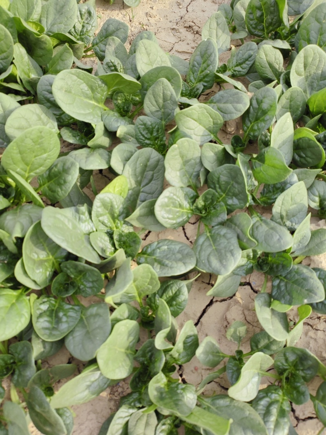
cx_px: 163
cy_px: 218
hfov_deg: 51.3
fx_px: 339
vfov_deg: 65.3
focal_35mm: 27
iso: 64
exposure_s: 1/943
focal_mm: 5.52
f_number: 1.9
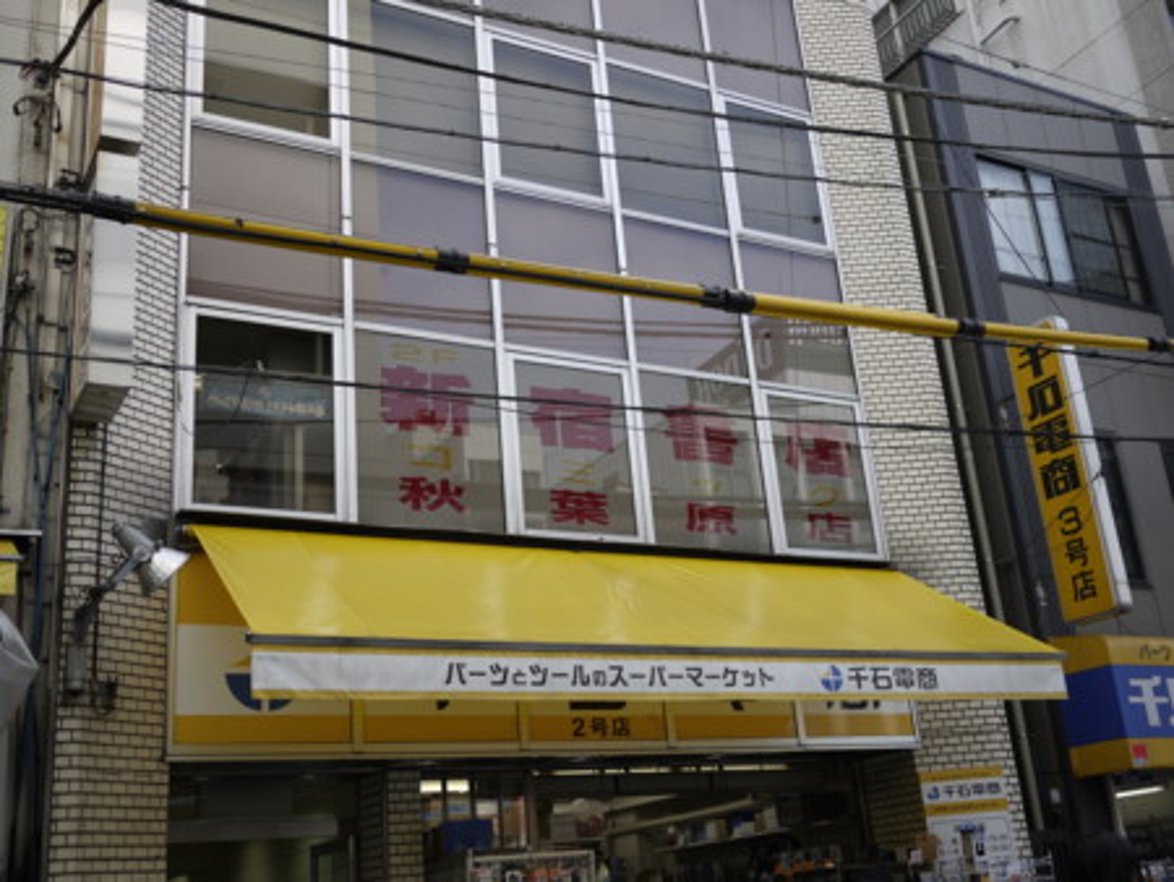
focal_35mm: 40
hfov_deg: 46.8
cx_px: 587
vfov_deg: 36.0
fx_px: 1357
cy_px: 441
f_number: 2.2
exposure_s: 1/1000
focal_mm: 20
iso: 100
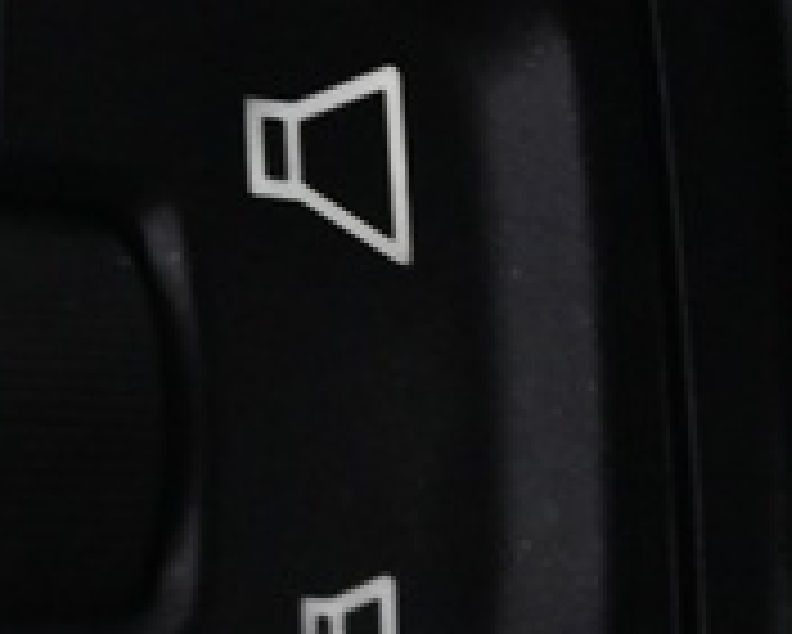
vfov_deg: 5.5
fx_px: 6547
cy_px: -22
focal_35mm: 279
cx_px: -112
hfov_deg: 6.9
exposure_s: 1/15
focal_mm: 21.5
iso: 1600
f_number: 4
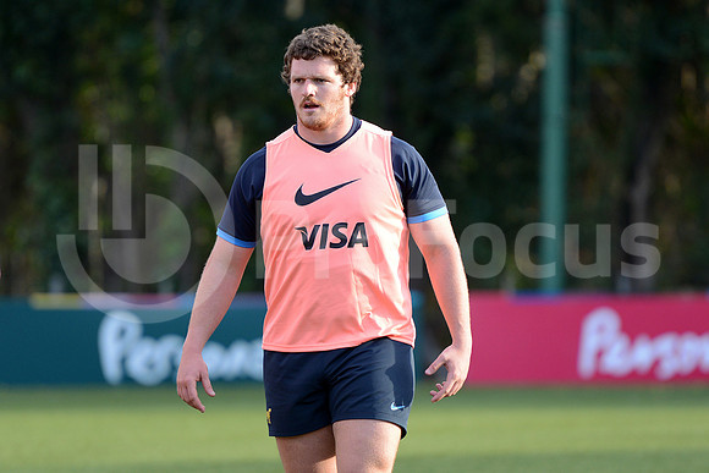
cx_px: 354
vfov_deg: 5.1
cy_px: 236
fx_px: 5318
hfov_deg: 7.6
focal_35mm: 270
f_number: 4
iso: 800
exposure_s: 1/640
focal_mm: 270
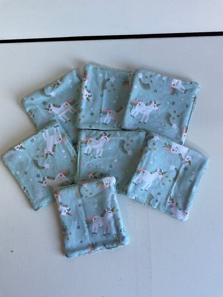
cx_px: 112
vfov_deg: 61.7
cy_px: 148
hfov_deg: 48.2
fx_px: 249
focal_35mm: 29
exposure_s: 1/100
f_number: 1.8
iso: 25
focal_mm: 3
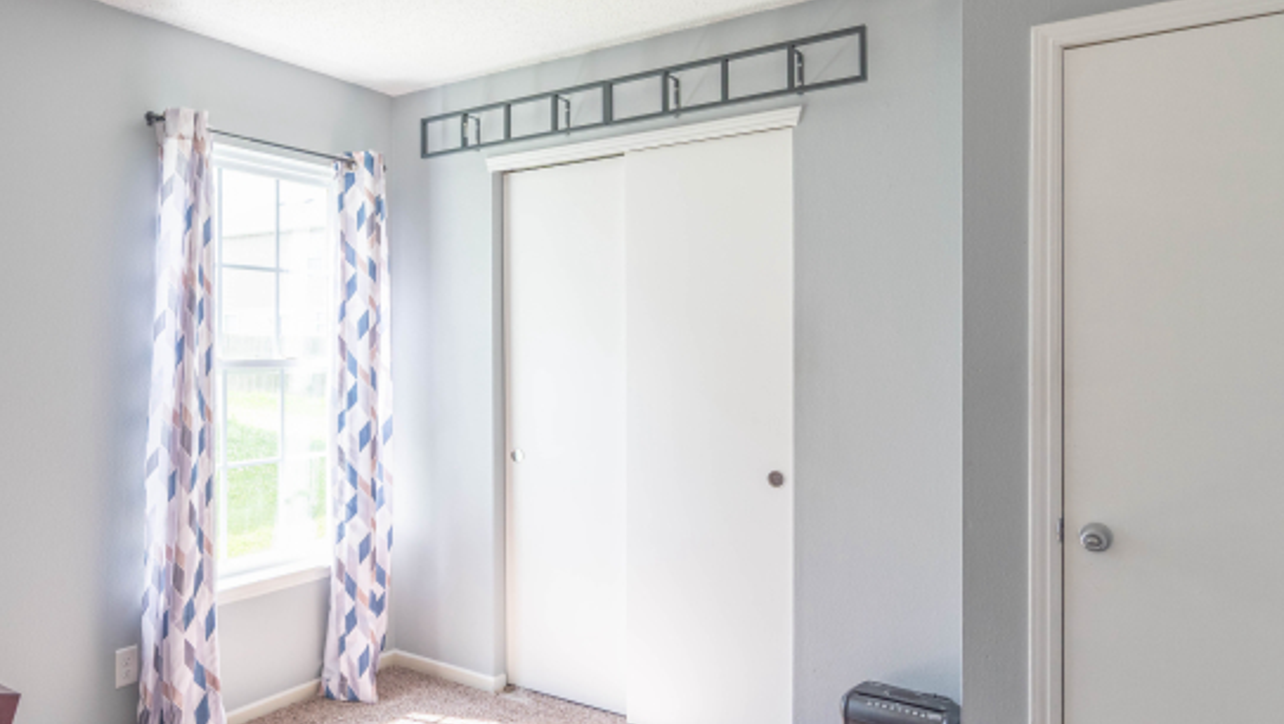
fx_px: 886
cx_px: 519
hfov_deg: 71.2
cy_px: 322
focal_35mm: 26
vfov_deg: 44.4
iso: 160
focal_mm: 18
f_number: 8
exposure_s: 1/40
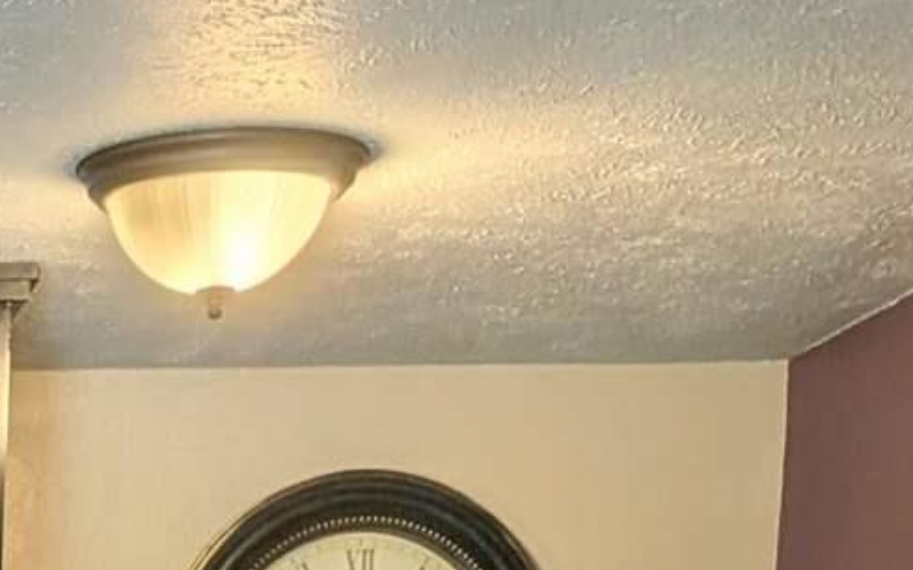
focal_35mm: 159
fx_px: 3955
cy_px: 1783
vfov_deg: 7.2
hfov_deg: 12.0
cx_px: -814
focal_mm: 6.9
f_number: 1.68
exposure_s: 1/120
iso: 36
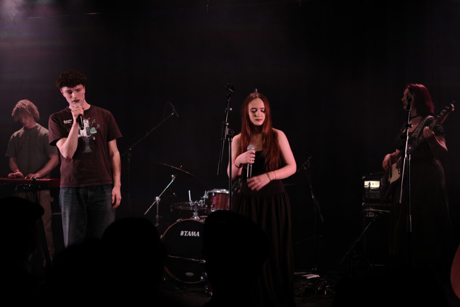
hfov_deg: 42.7
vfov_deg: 29.3
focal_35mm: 46
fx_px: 588
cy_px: 154
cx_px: 230
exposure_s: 1/100
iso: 1250
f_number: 2.8
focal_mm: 30.9
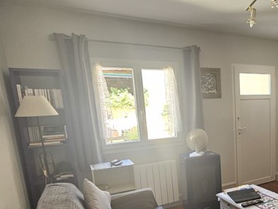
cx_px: 230
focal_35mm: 28
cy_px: 151
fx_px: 225
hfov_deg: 57.7
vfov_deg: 48.3
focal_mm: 2.2
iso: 250
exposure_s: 1/50
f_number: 2.2
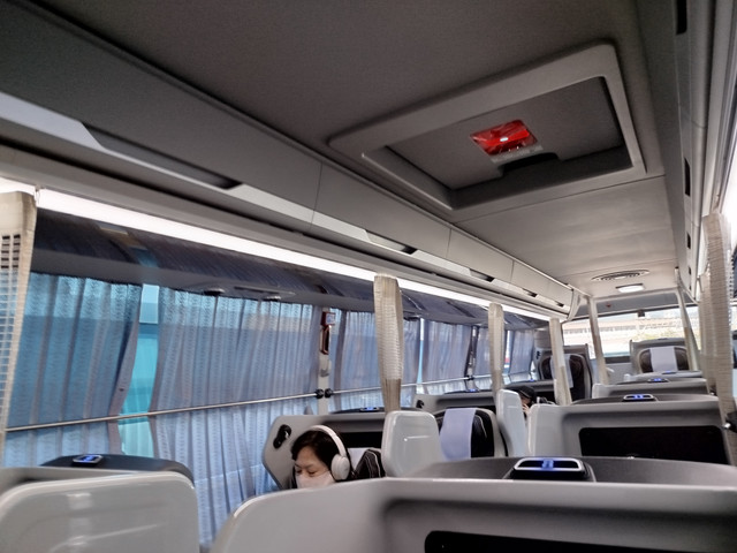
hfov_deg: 71.6
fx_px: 511
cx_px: 368
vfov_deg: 56.8
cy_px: 276
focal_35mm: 24
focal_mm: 5.31
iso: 80
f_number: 1.7
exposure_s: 1/30
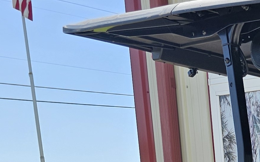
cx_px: 500
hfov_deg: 15.4
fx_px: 793
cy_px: 393
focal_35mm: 112
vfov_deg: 10.1
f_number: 1.7
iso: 10
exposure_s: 1/217
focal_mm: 6.3
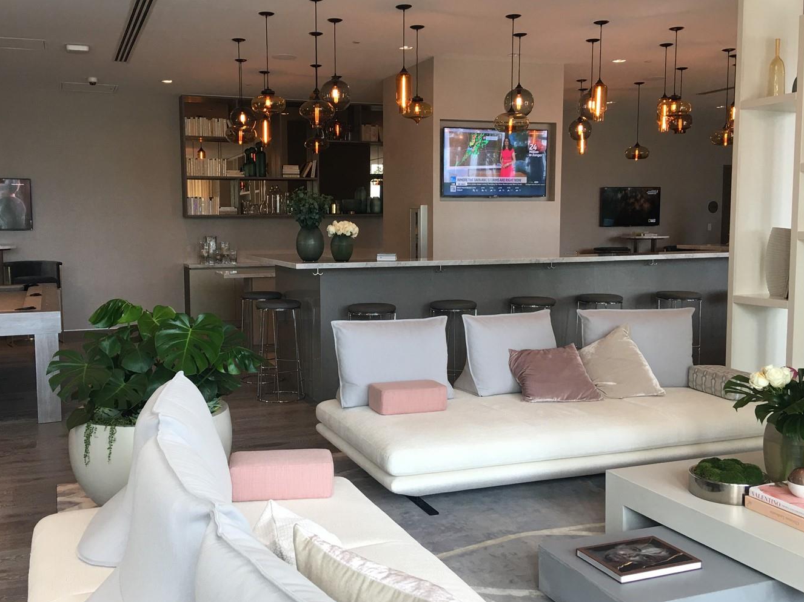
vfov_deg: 40.7
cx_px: 366
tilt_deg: -5.1
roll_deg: -1.1
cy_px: 295
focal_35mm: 35
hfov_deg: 52.6
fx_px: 813
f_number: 2.2
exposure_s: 1/40
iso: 32
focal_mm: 4.15
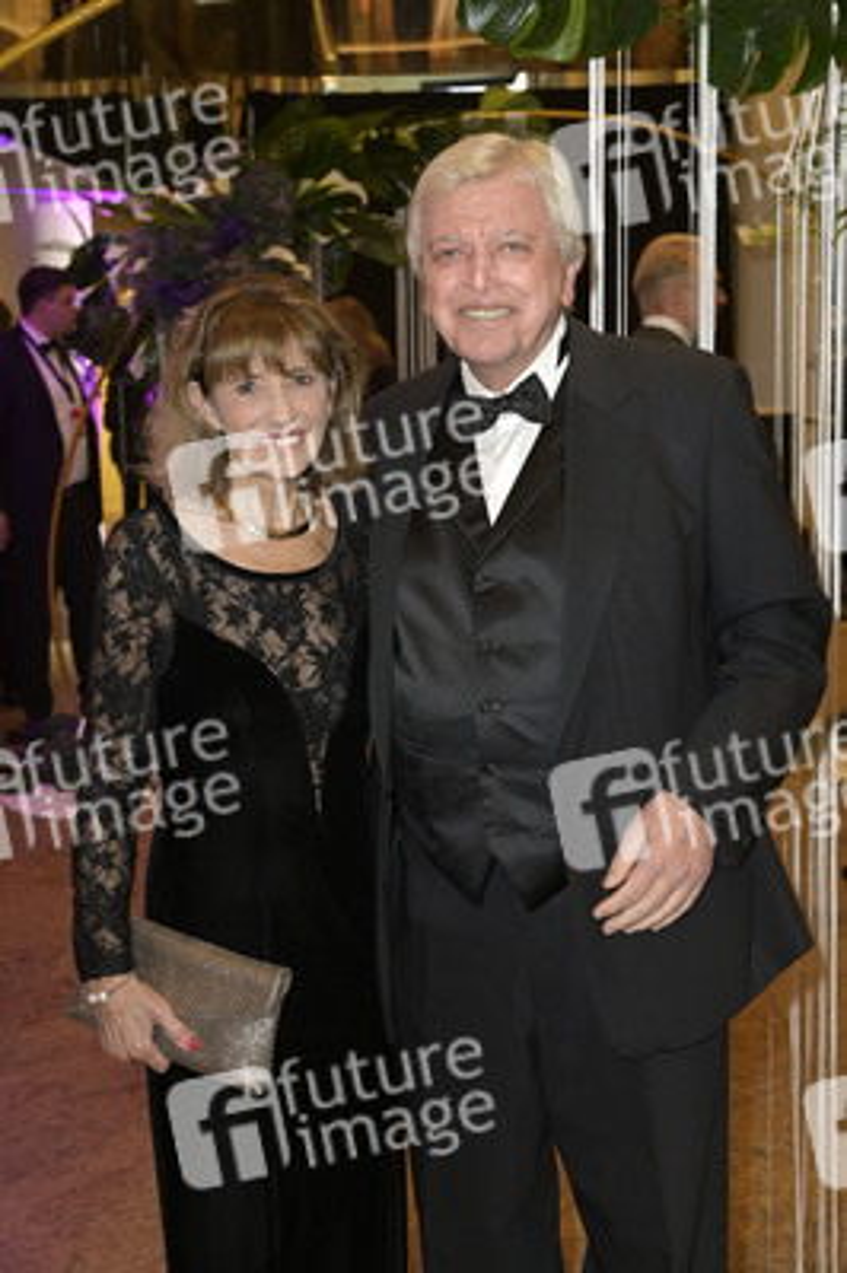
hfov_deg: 25.9
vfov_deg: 38.2
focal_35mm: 52
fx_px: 1838
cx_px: 424
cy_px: 636
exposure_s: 1/60
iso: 2500
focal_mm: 52
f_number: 5.6
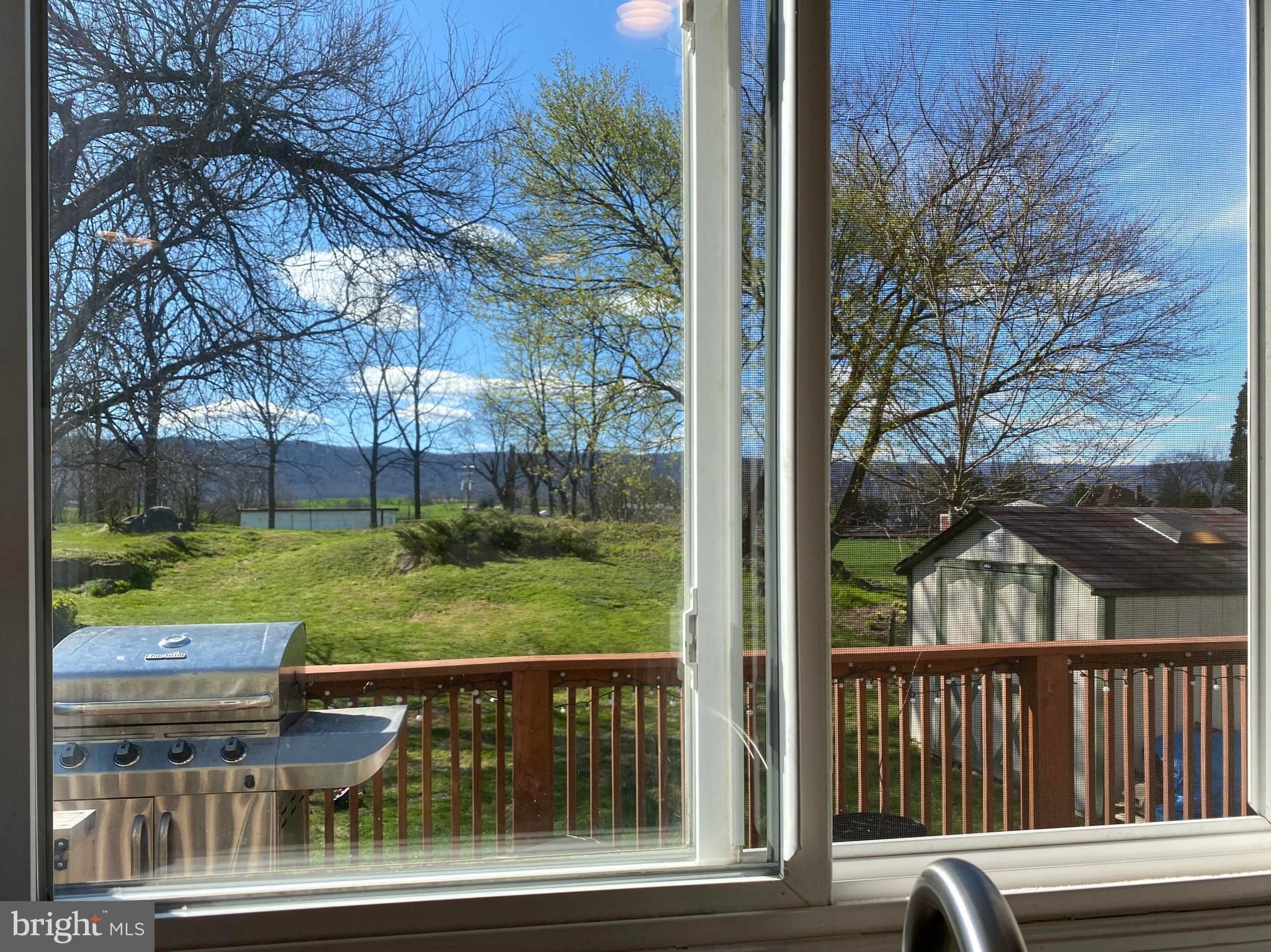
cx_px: 636
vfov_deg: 53.0
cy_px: 476
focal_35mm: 26
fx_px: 954
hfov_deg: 67.3
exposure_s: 1/1546
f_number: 1.8
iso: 32
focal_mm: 4.25
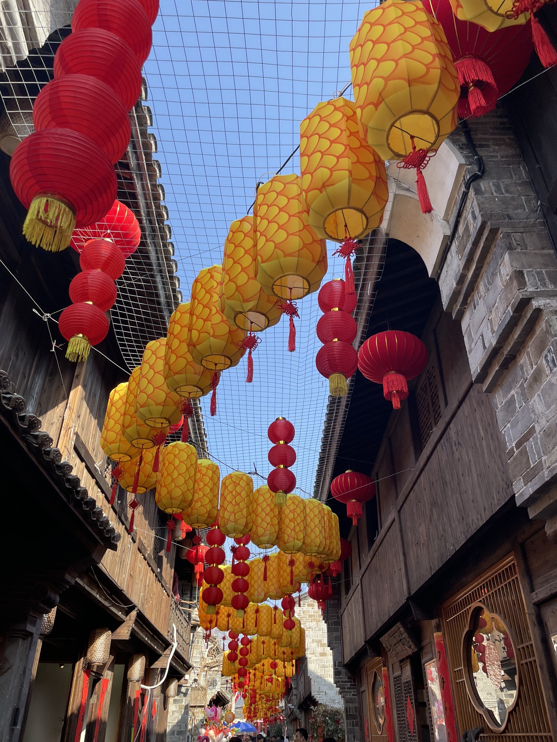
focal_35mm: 26
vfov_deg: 67.3
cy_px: 371
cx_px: 278
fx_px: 558
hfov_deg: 53.1
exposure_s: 1/754
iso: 32
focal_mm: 4.2
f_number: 1.6
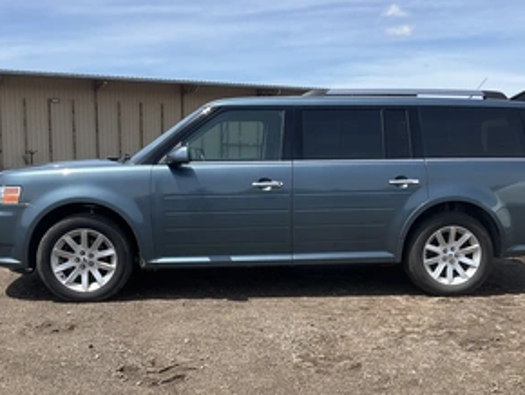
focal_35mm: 40
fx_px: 607
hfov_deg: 46.8
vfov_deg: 36.0
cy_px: 217
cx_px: 264
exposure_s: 1/1534
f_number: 1.8
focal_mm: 3
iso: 25
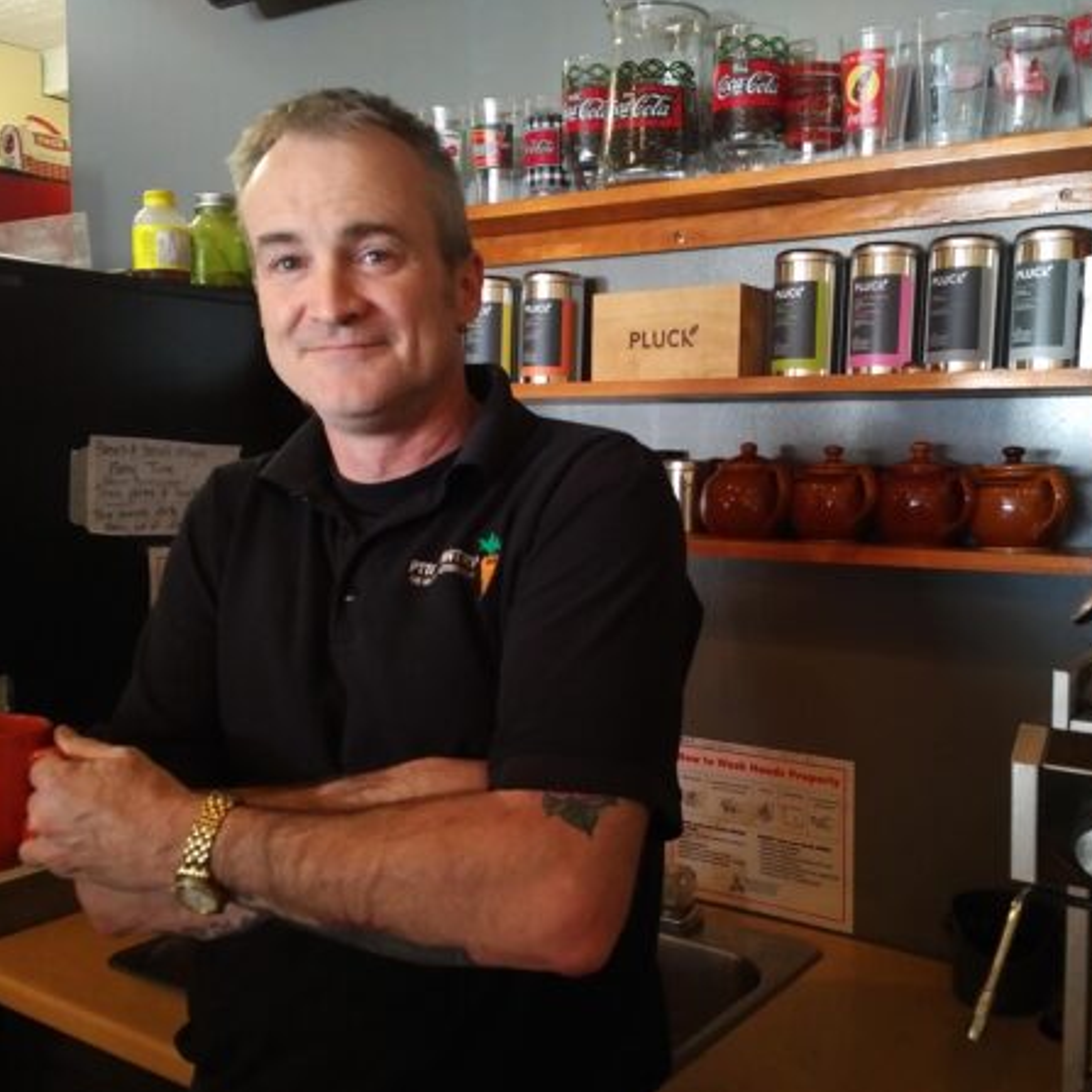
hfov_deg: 50.8
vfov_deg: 51.1
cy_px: 545
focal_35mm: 32
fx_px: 1142
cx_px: 650
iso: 257
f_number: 2.2
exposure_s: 1/20
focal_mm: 4.75
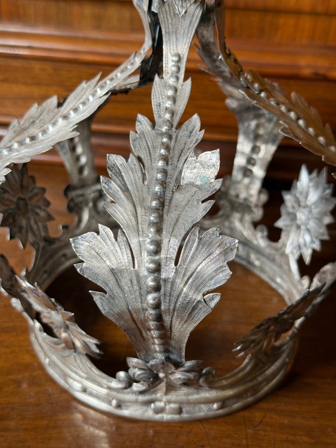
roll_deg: -2.2
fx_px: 621
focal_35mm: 48
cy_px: 224
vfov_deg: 39.7
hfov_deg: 30.3
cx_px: 168
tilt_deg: -31.8
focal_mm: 6.76
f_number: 1.78
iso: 80
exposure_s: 1/121
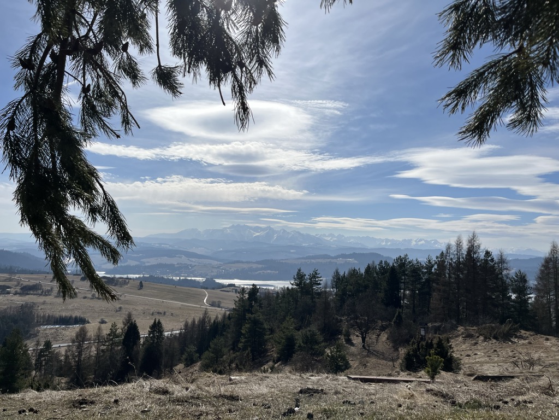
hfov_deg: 67.3
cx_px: 280
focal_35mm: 26
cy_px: 210
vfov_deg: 53.1
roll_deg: -2.2
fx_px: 420
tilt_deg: +5.5
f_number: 1.6
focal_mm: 5.1
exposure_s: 1/13333
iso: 50
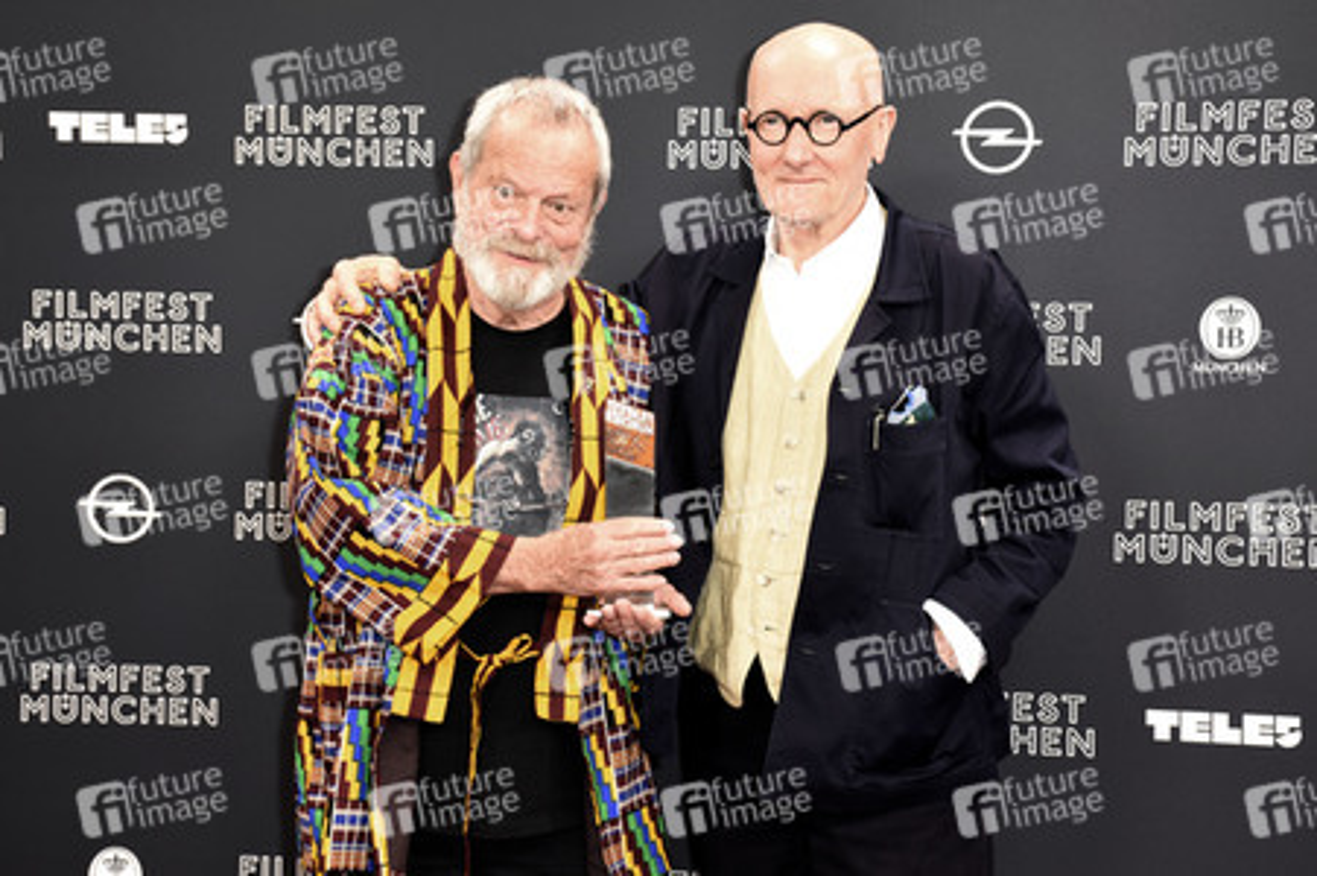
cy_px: 438
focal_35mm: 72
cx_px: 658
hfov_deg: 28.1
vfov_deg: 18.9
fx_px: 2632
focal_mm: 48
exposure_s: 1/100
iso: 1000
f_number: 6.3
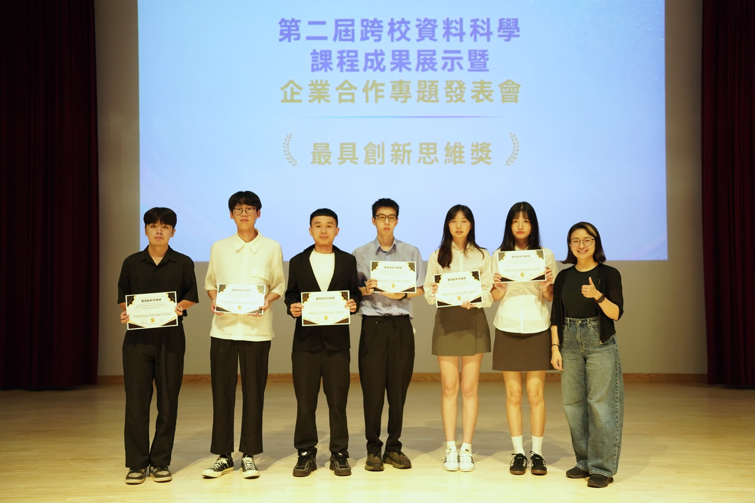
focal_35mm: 41
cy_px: 252
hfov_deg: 47.4
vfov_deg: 32.6
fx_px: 860
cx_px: 378
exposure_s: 1/125
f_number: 3.5
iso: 2500
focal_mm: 41
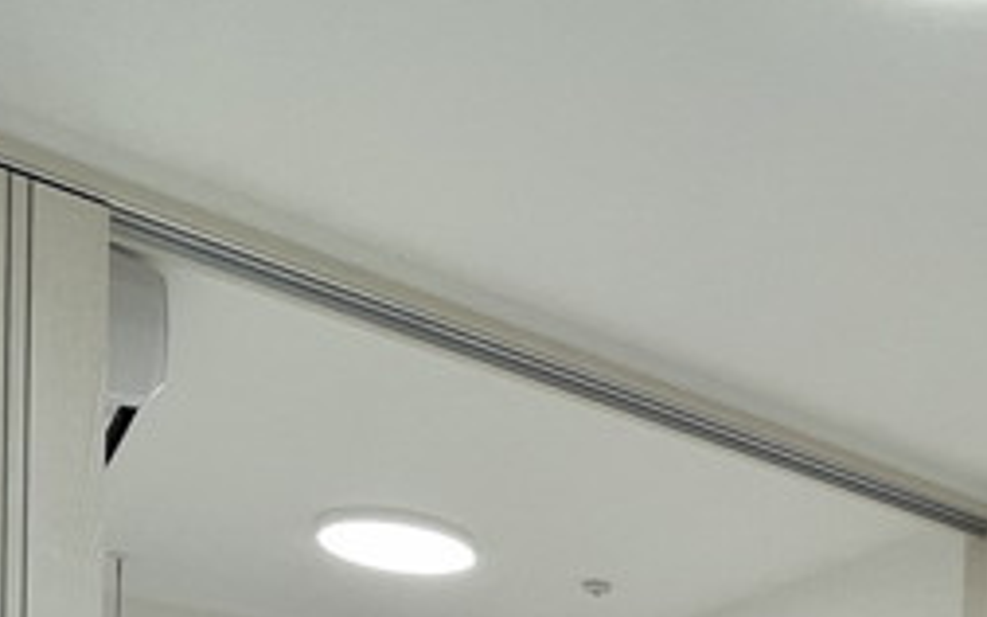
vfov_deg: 21.2
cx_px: 878
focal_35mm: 47
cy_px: 1019
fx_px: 1264
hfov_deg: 39.7
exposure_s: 1/99
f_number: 2.4
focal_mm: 1.55
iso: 80
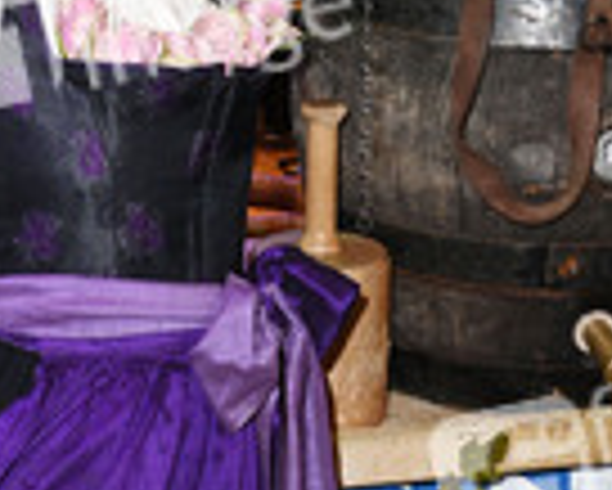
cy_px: 238
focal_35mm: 88
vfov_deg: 17.5
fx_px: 1595
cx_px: 252
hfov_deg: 21.7
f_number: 5.6
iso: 1600
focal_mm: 32
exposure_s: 1/60
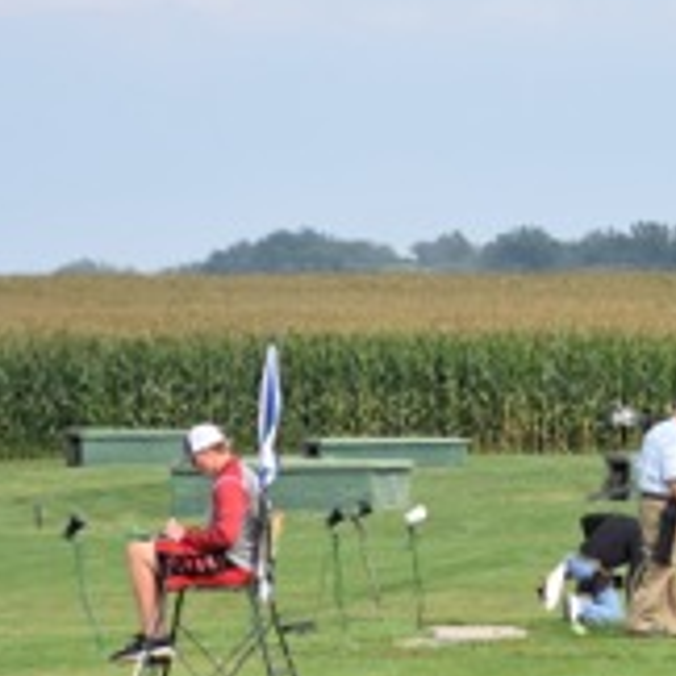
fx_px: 14604
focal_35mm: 661
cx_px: 818
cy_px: 317
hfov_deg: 2.6
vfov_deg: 2.7
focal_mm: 140
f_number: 8
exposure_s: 1/1000
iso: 400
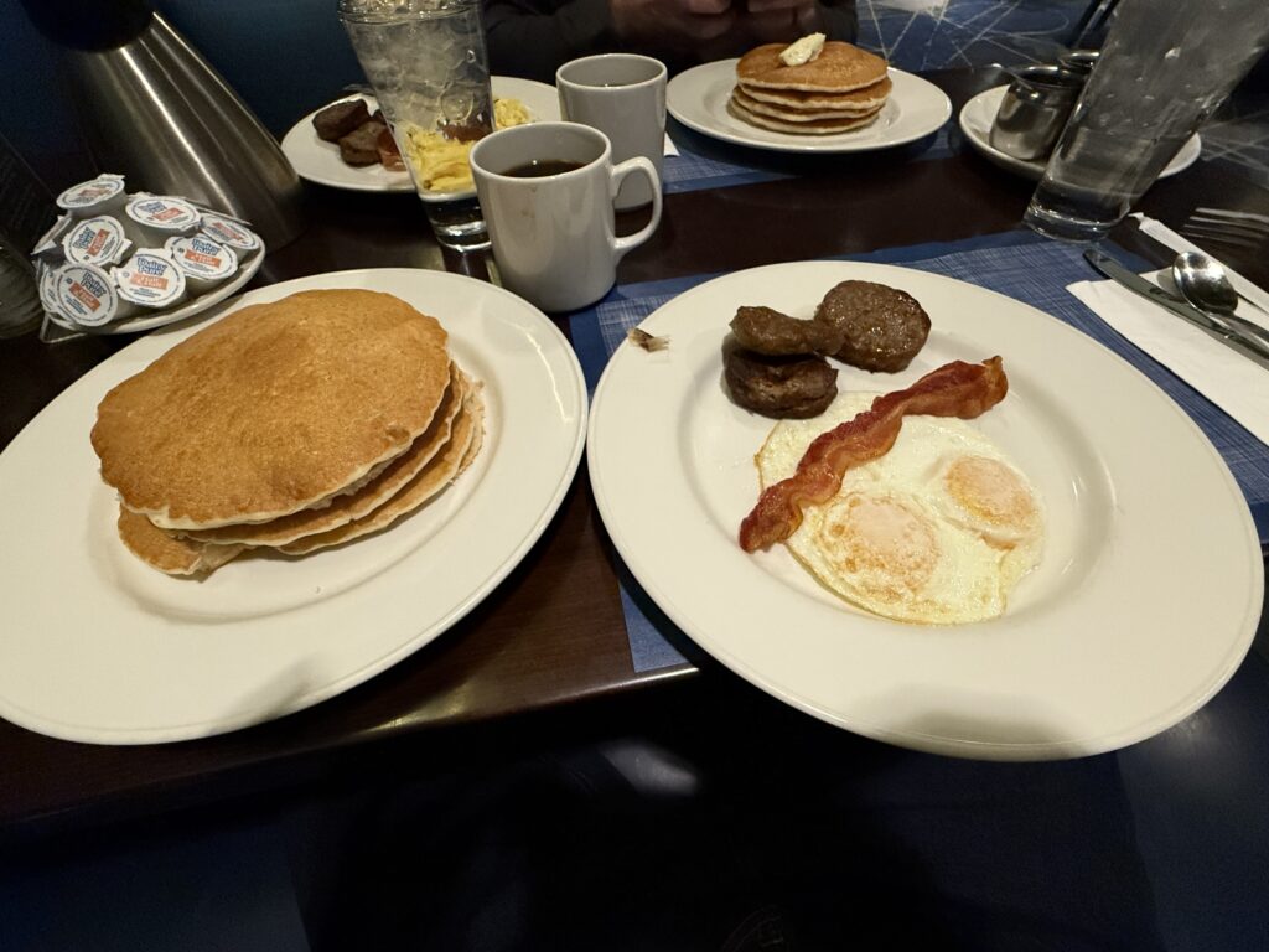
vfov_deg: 85.7
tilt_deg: -53.8
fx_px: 513
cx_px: 634
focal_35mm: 14
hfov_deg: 102.1
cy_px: 476
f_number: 2.2
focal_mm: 2.22
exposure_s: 1/60
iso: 500
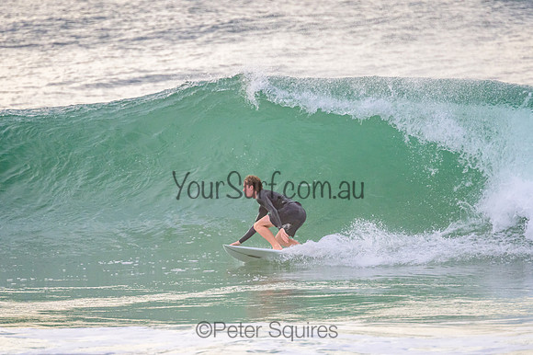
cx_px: 266
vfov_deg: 2.3
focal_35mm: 600
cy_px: 178
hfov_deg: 3.4
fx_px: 8878
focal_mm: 400
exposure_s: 1/2500
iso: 900
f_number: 5.6
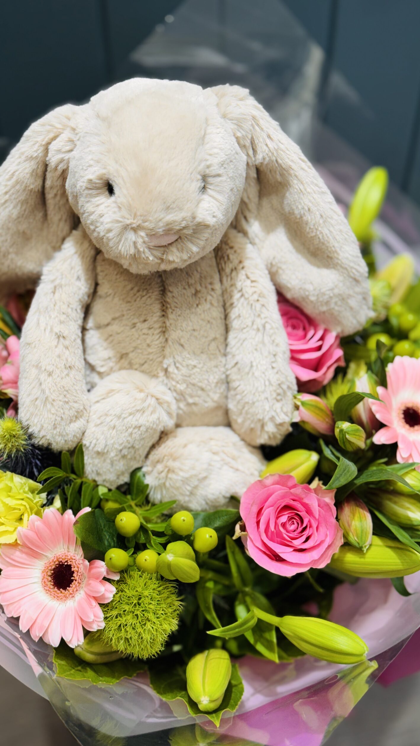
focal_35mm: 53
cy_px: 373
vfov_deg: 39.2
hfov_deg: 22.6
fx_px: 1049
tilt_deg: -52.6
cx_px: 156
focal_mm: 6.76
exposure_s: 1/130
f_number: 1.78
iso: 50
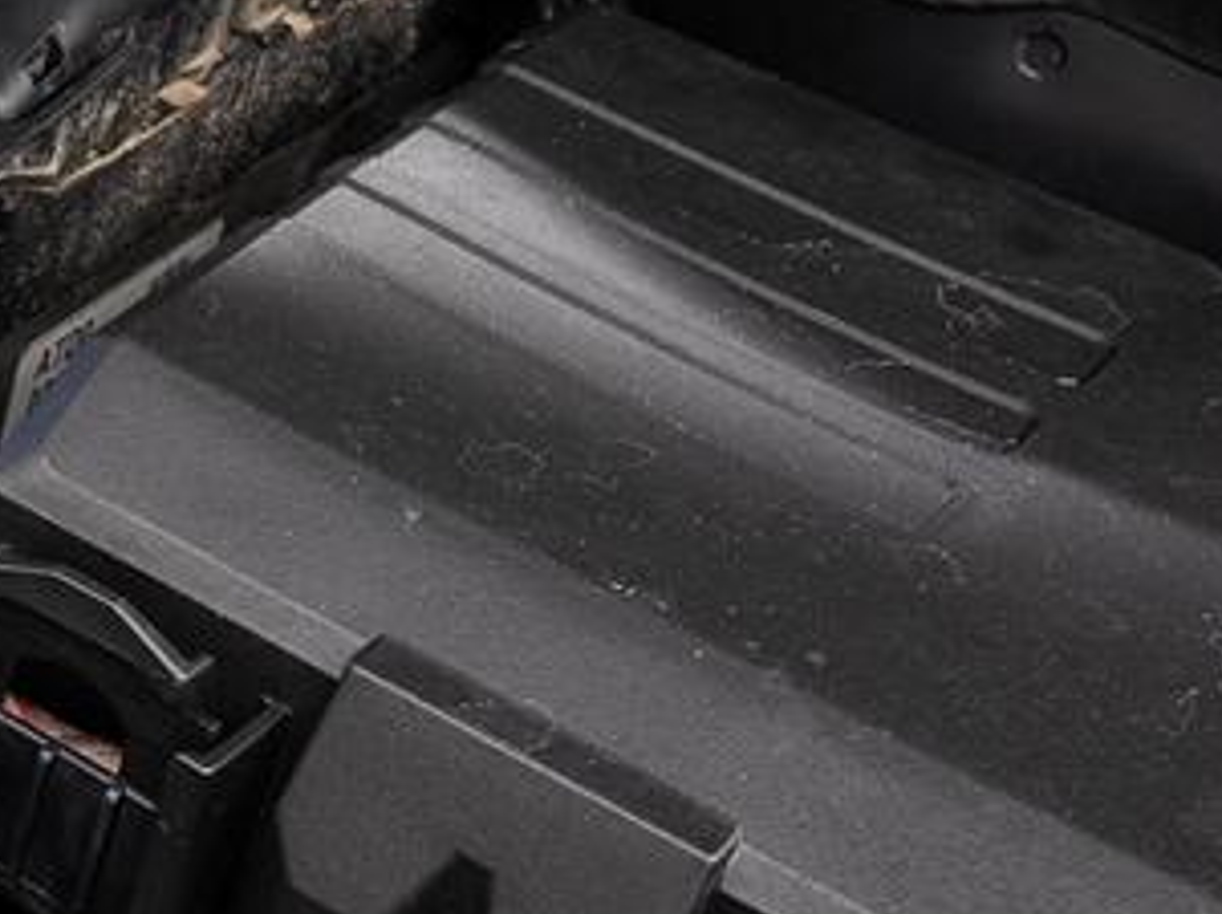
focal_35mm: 131
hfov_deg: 11.9
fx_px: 4619
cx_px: -1808
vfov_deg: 11.0
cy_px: -294
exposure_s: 1/1.25
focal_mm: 24
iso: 100
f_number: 7.1
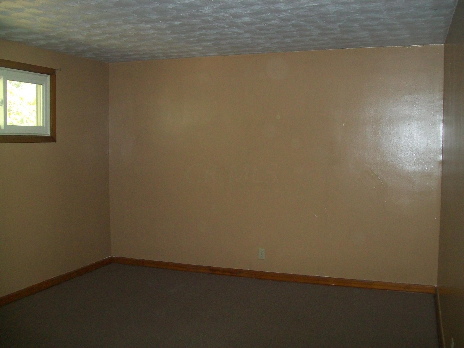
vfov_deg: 39.7
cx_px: 232
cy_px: 174
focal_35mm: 36
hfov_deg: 51.4
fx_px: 483
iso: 160
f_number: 2.7
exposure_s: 1/60
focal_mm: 6
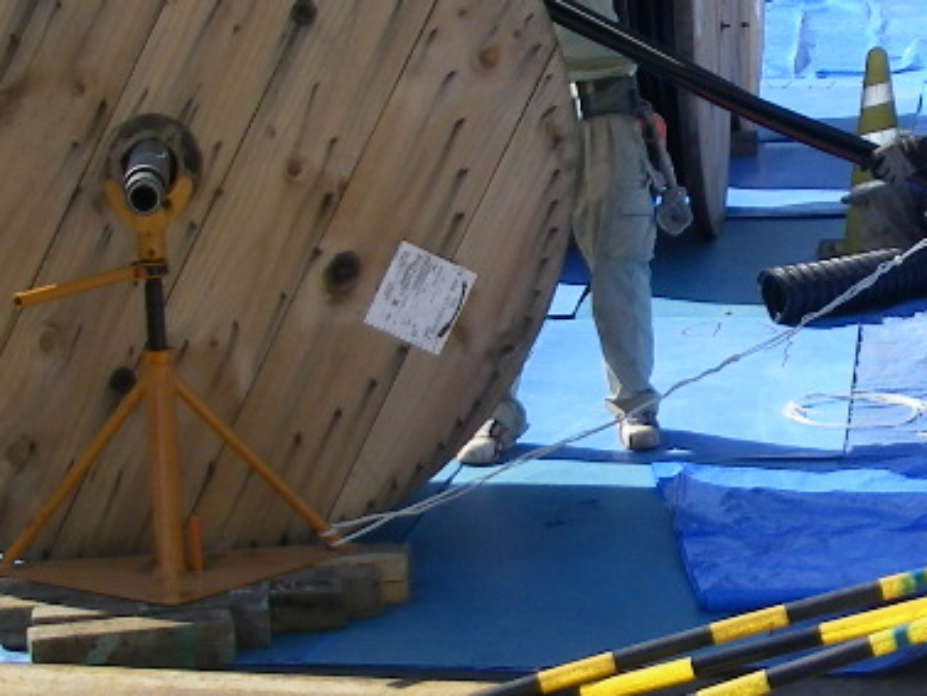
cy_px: 401
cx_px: 907
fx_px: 3456
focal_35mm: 129
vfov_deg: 11.5
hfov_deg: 15.0
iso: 64
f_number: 3.3
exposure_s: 1/500
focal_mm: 6.3
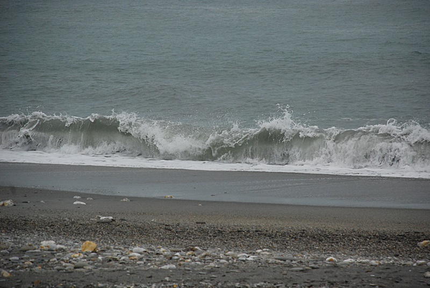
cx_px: 215
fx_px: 2422
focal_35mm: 202
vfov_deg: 6.8
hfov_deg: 10.1
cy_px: 144
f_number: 5.6
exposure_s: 1/2500
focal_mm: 135
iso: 400
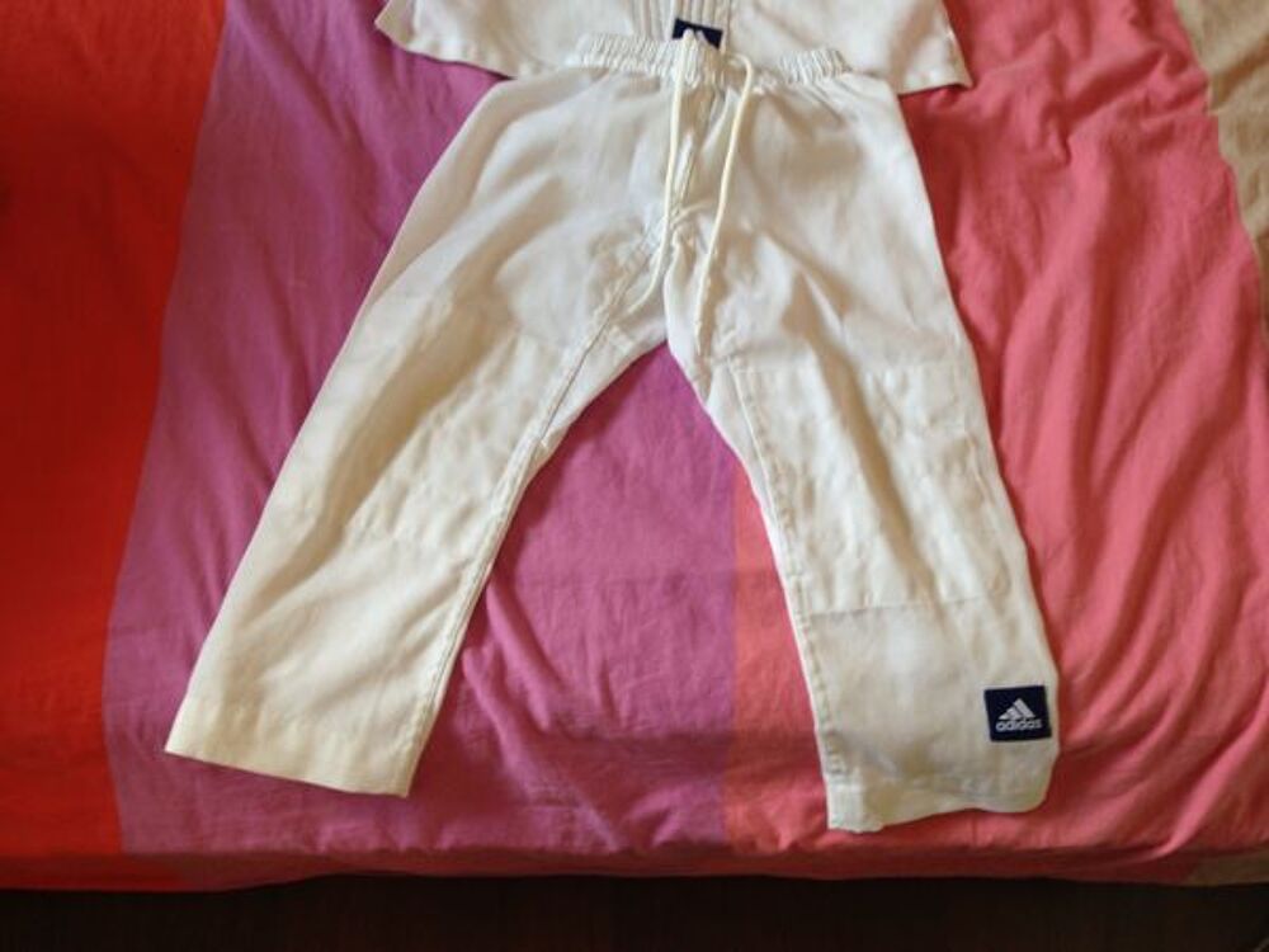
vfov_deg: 42.9
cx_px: 634
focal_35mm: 33
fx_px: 1210
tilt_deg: -68.2
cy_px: 476
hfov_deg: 55.4
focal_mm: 4.12
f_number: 2.4
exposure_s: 1/40
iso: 64
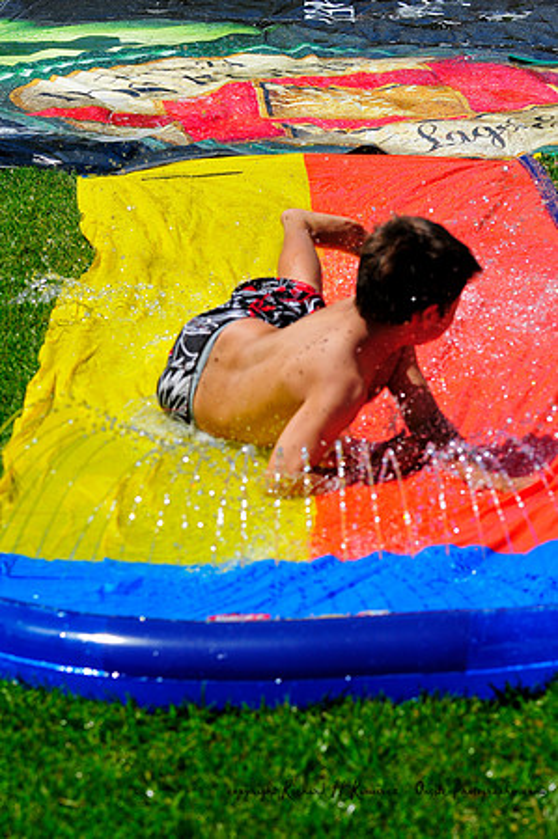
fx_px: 2447
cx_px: 279
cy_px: 420
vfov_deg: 19.5
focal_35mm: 105
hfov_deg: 13.0
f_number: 5.6
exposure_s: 1/1250
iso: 200
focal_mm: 70
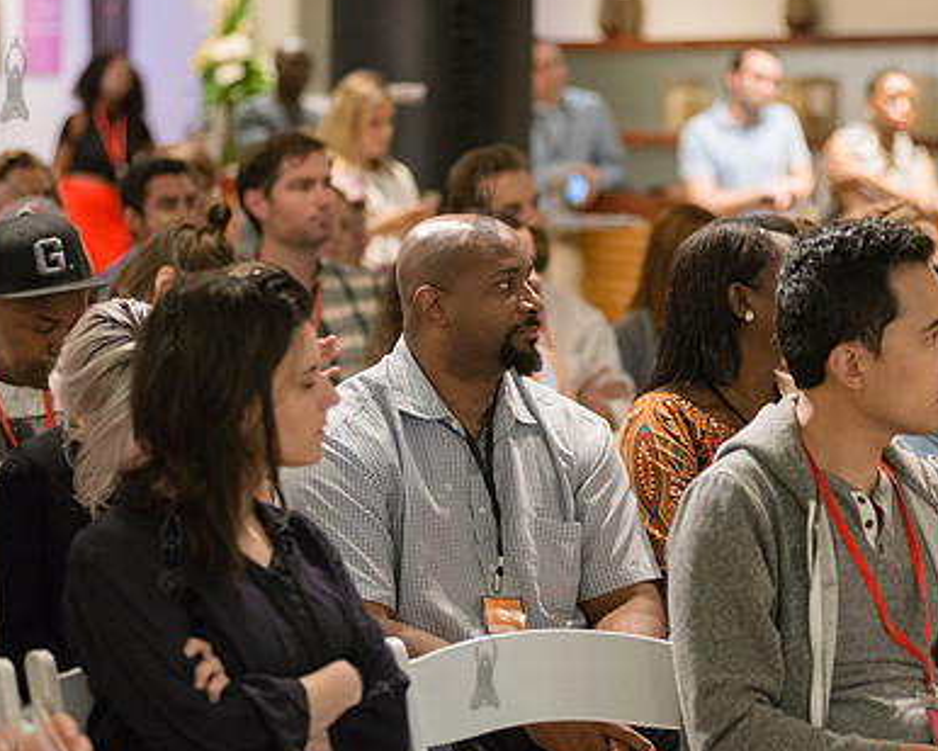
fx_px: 4110
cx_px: 484
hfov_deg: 13.0
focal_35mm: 148
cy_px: 431
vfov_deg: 10.4
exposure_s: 1/200
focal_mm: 105
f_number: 2.8
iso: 4000
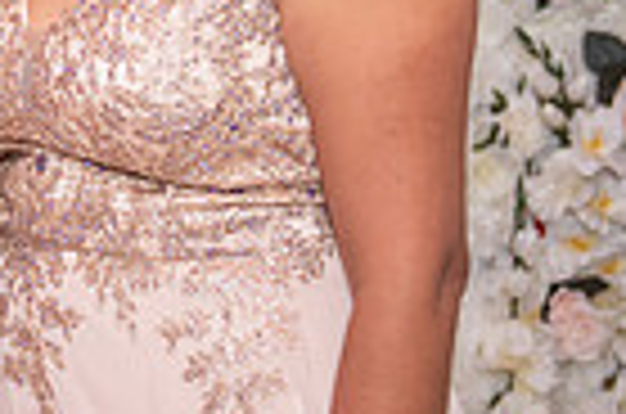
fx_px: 3487
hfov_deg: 9.8
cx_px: -423
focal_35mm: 201
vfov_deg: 6.8
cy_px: 88
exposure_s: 1/160
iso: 800
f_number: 3.2
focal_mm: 48
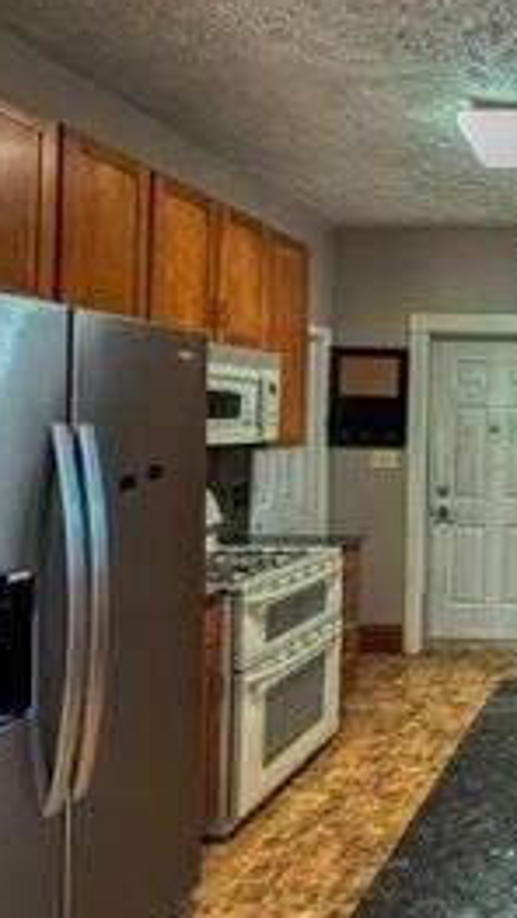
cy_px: 410
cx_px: 688
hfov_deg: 30.6
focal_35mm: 29
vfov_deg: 65.9
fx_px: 707
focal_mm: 2.2
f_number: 2.2
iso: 1250
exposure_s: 1/30
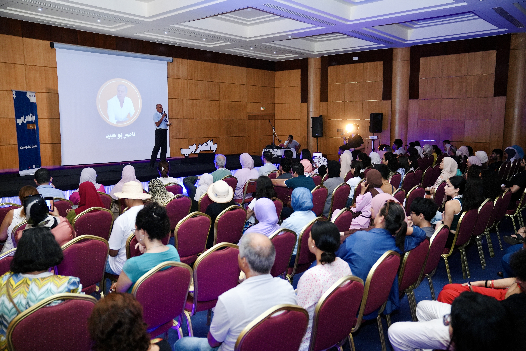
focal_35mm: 29
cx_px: 263
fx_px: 424
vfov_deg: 45.0
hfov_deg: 63.7
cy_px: 176
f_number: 2.8
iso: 2000
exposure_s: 1/160
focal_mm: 29
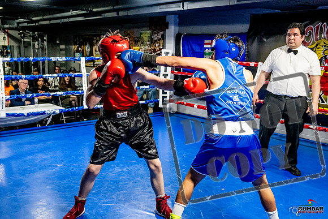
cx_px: 164
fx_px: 365
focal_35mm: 40
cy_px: 110
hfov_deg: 48.4
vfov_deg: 33.4
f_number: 2.8
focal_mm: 27
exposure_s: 1/800
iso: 5000
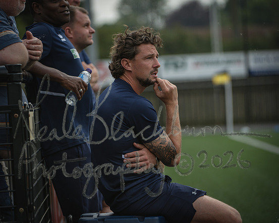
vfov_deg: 6.9
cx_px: 122
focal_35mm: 225
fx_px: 1860
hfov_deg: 8.6
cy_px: 112
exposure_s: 1/1600
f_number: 4
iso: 400
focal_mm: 200
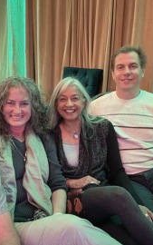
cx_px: 30
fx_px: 220
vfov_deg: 58.1
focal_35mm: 33
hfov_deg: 37.0
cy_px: 122
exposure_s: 1/8
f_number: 1.9
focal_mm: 2.69
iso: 800
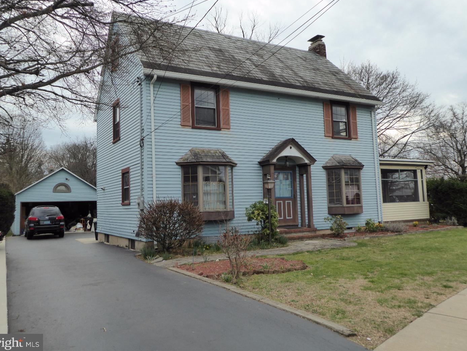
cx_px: 226
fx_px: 391
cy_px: 172
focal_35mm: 29
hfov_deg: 61.6
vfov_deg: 48.2
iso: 200
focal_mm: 5
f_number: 3.5
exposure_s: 1/800
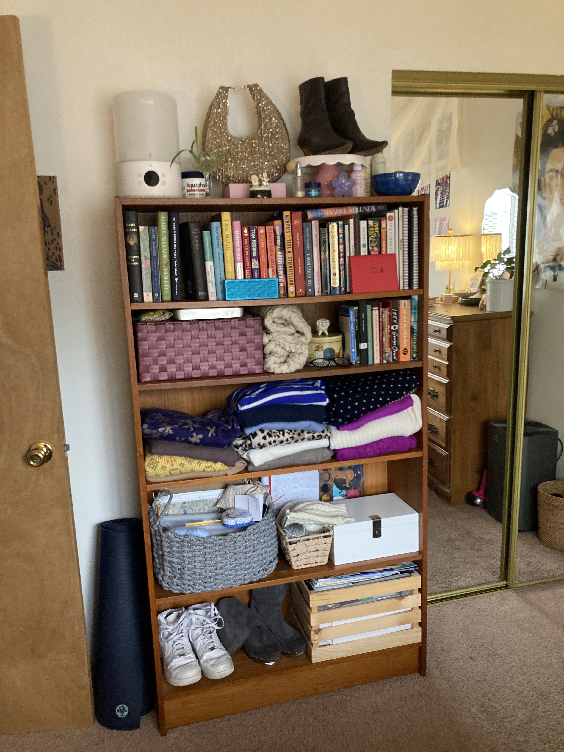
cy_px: 376
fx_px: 608
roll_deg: +3.6
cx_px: 282
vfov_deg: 63.4
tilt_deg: -13.6
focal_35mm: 28
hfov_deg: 49.7
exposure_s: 1/40
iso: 320
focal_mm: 3.99
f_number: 1.8
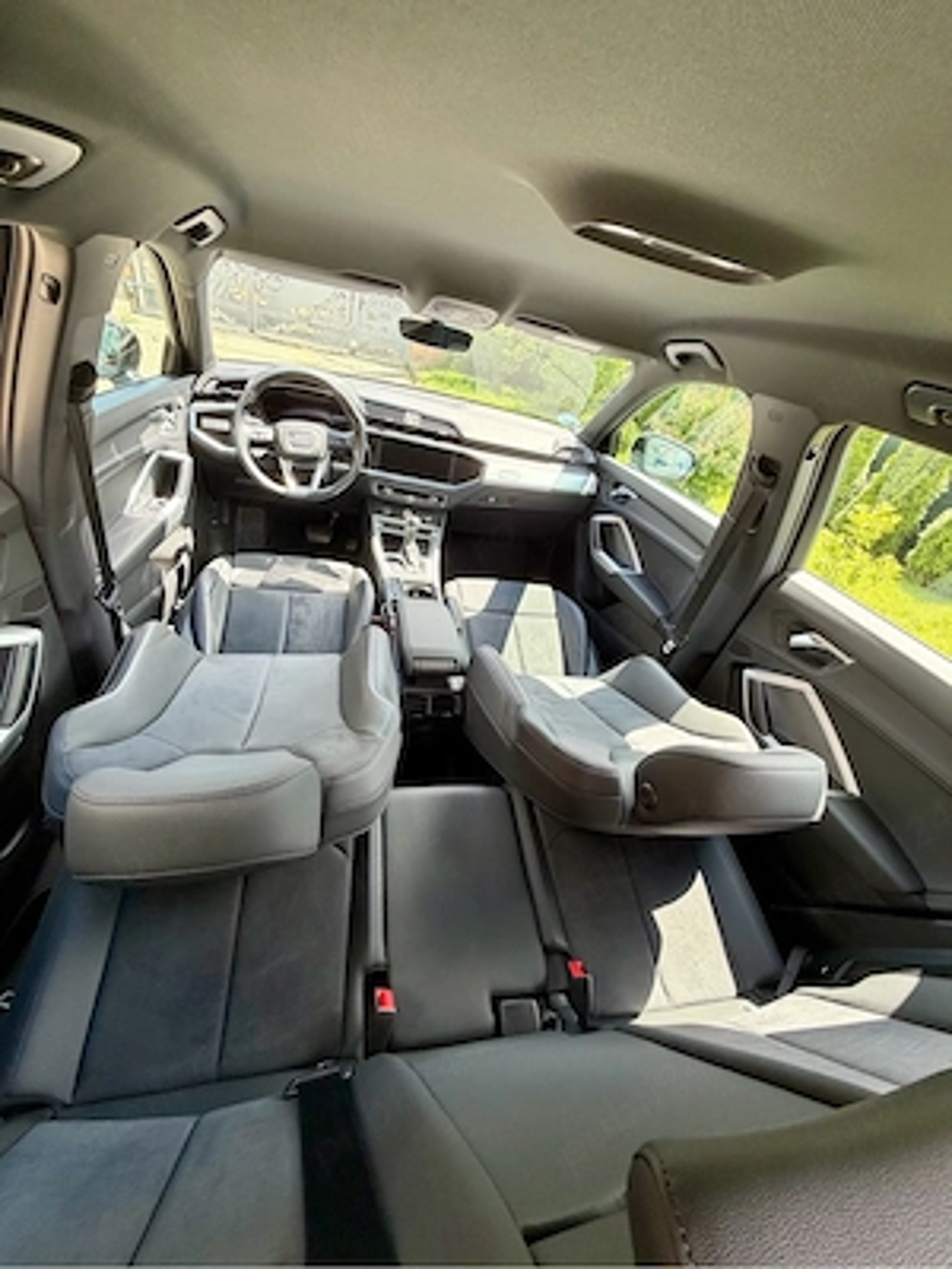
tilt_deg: -37.2
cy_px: 634
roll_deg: -16.6
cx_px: 476
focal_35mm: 14
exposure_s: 1/121
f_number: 2.2
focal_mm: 2.22
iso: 100
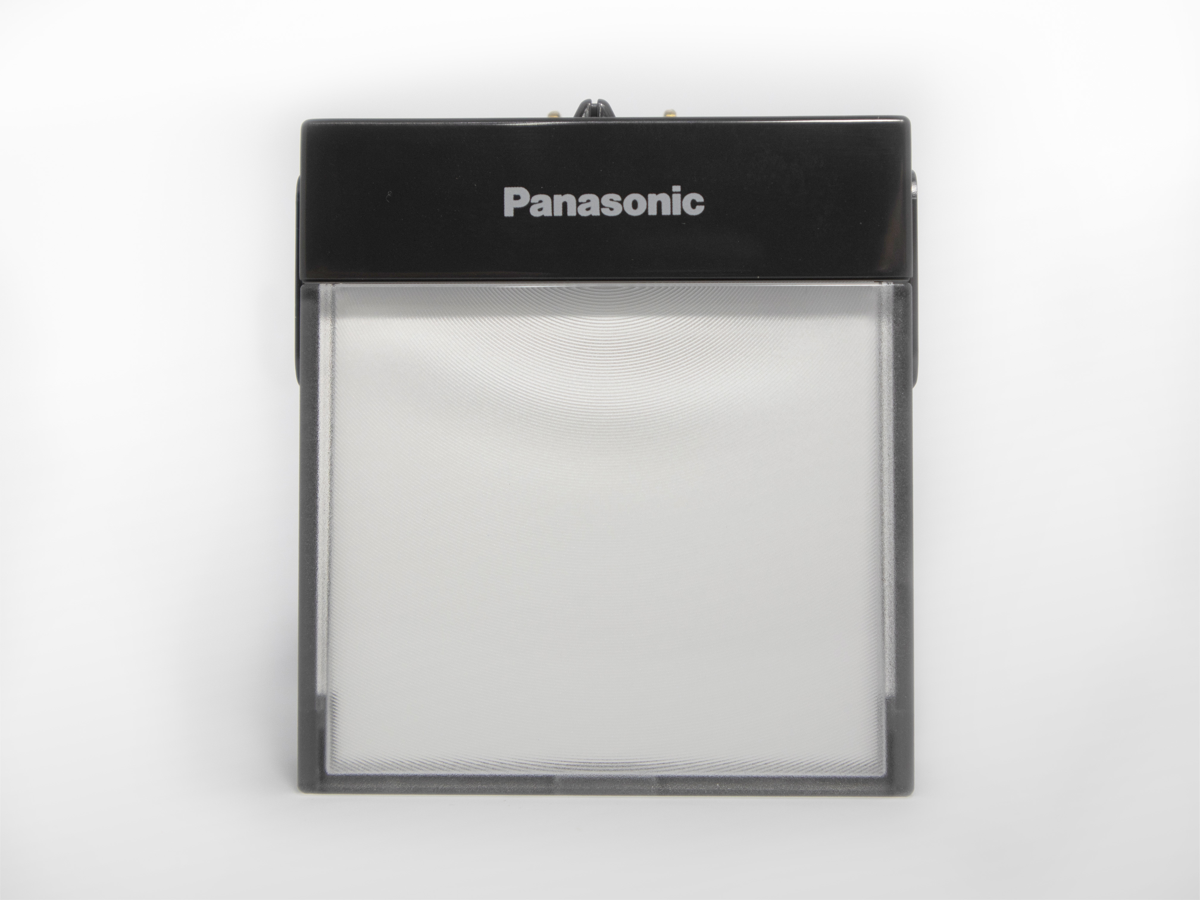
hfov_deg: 63.4
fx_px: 971
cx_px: 600
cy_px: 450
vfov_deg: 49.7
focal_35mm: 28
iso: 25
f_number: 1.8
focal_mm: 3.99
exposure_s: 1/60
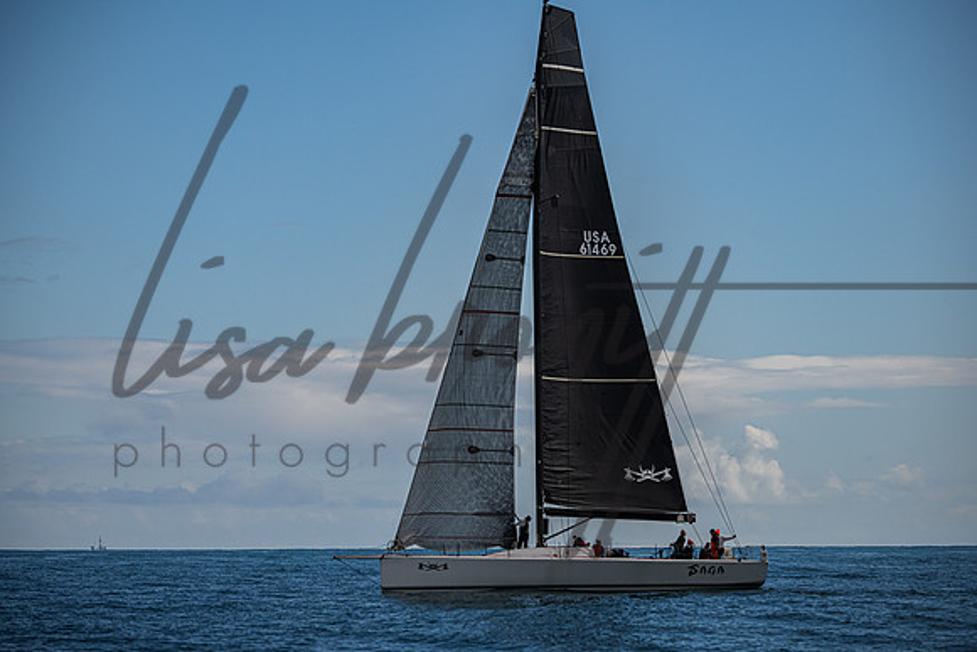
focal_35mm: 175
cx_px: 497
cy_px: 326
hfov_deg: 11.7
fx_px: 4754
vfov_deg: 7.8
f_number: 5.6
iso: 400
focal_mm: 170
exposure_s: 1/5000
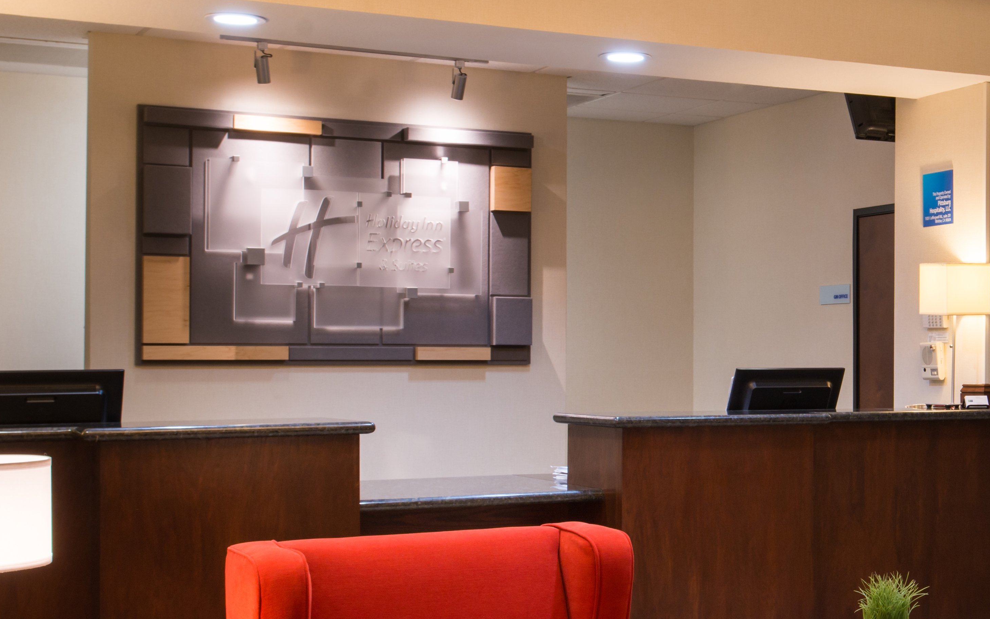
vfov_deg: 20.1
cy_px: 661
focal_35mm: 62
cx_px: 850
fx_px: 1673
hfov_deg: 31.7
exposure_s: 1/4
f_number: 9
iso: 100
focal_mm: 24
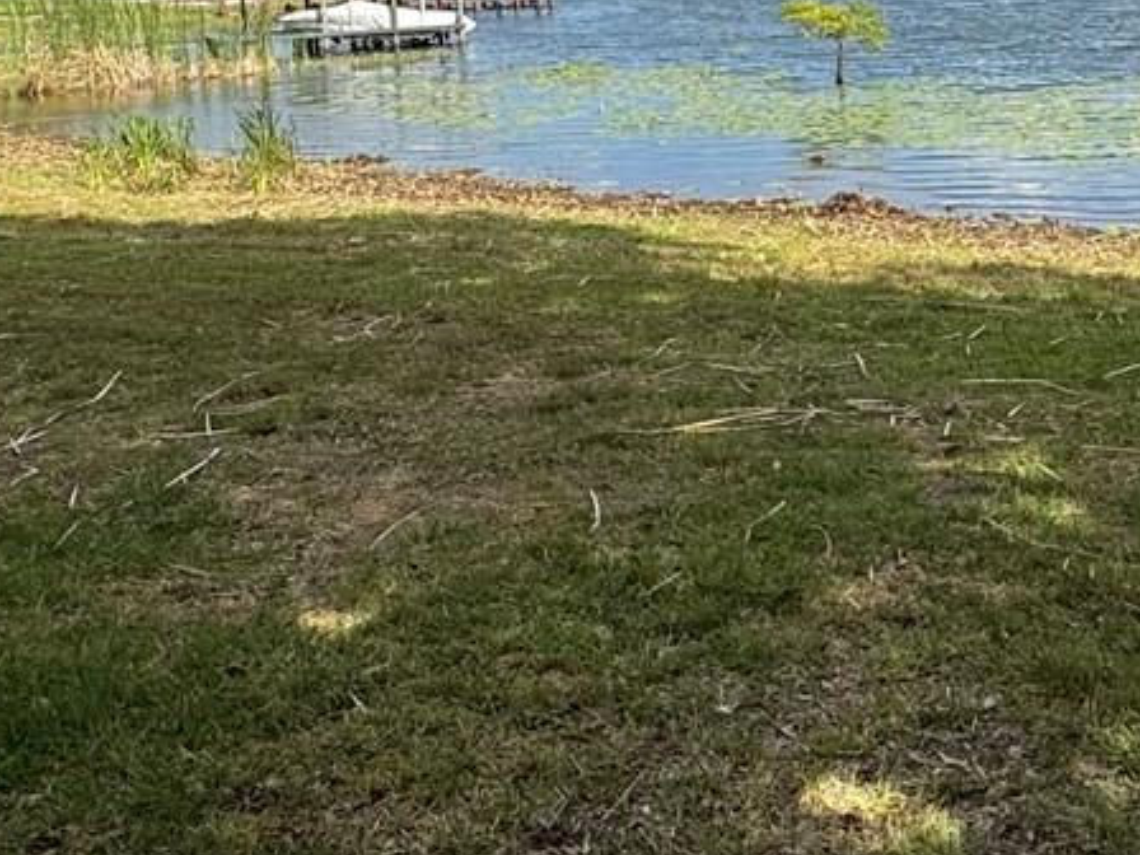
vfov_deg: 28.0
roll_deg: +0.4
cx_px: 985
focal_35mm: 50
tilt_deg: -6.9
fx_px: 1647
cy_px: 76
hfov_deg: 36.3
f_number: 2.2
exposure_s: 1/2342
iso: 50
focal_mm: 2.22
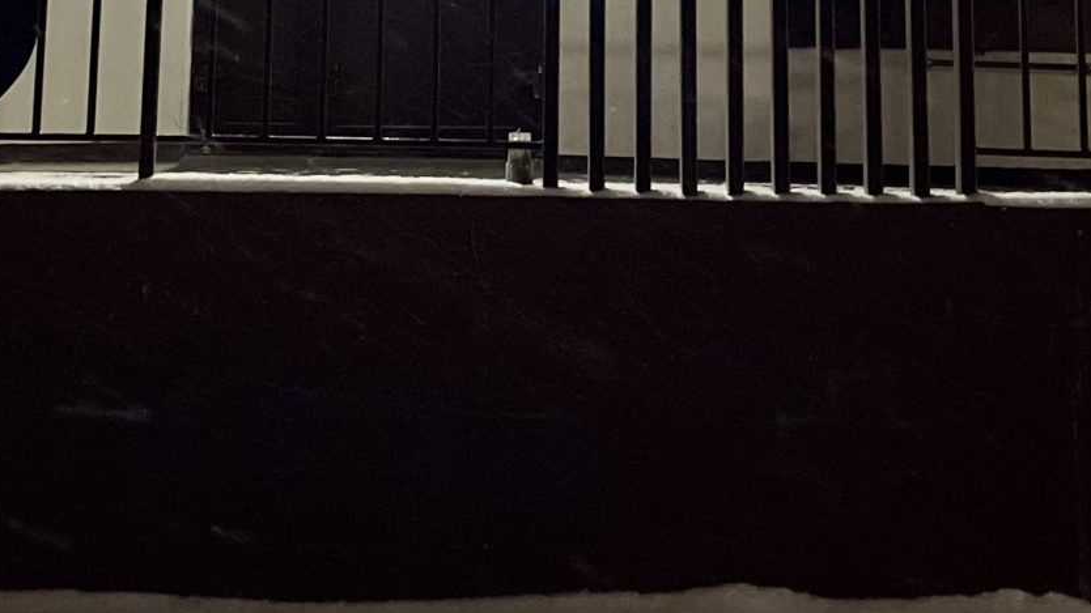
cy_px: -303
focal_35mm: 87
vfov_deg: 13.1
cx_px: 451
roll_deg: -0.5
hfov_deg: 24.4
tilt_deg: +11.6
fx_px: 2517
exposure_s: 1/25
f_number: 1.6
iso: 500
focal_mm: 4.2
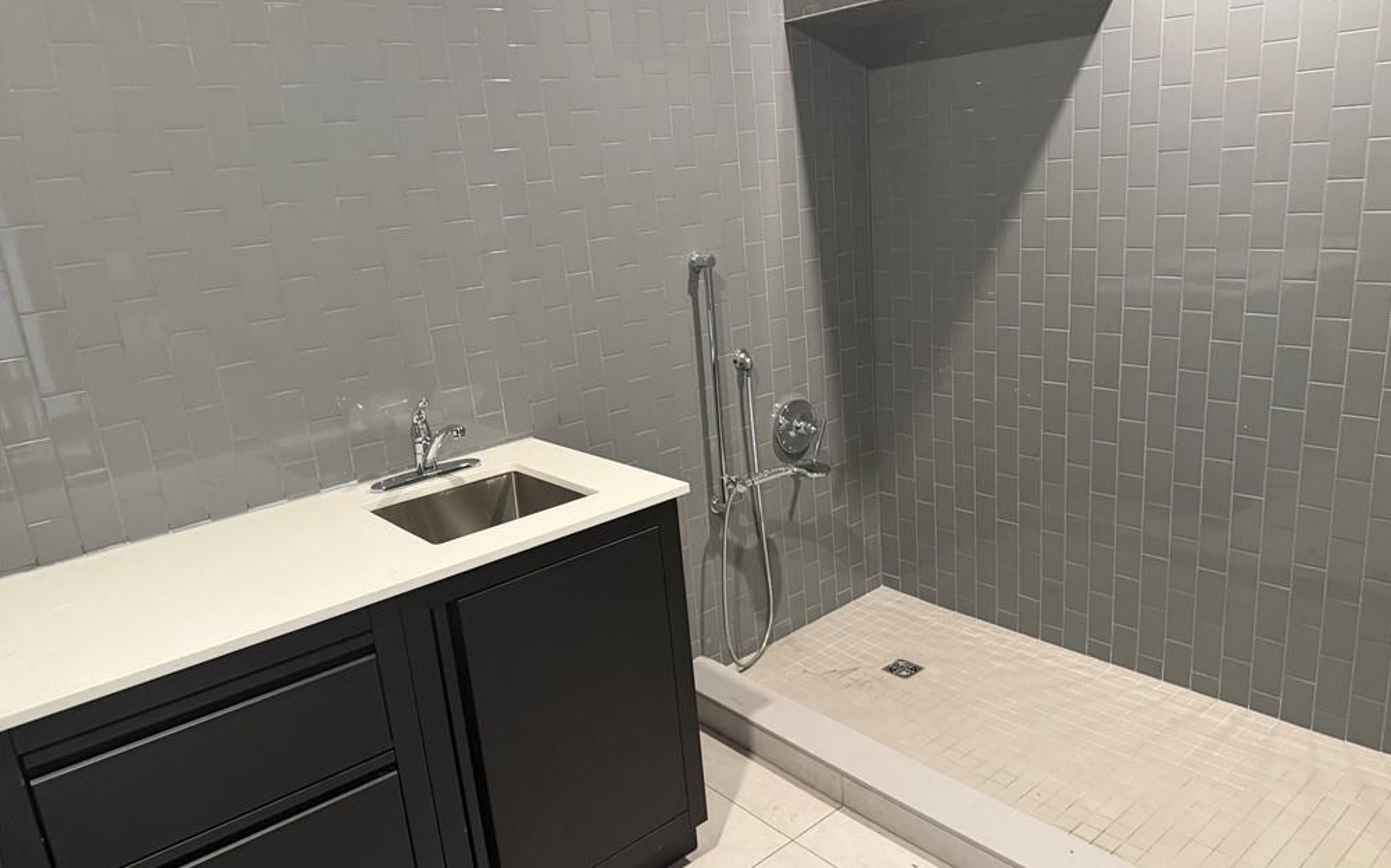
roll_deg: +5.3
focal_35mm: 26
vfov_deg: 47.6
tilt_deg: -17.4
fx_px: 986
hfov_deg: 70.4
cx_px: 708
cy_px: 435
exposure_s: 1/60
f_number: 1.78
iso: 640
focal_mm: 6.76
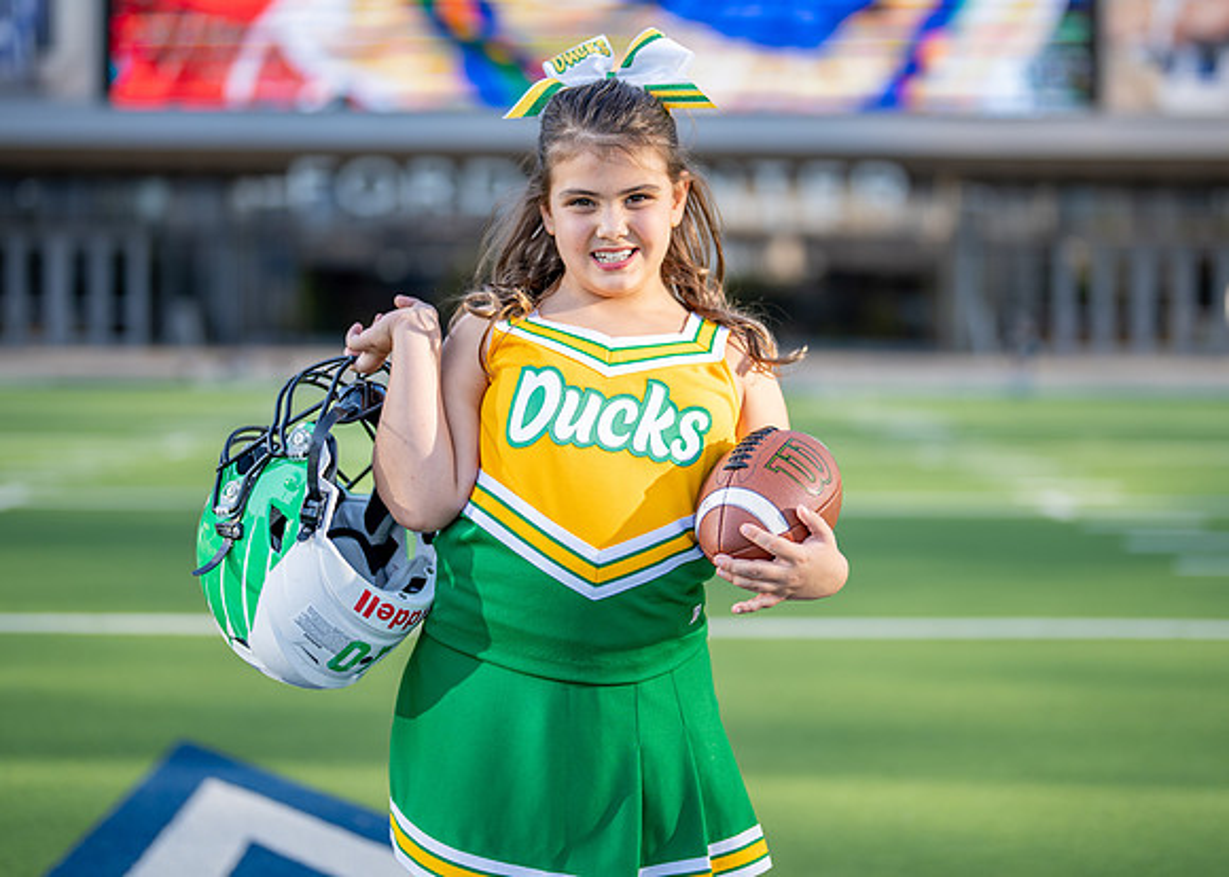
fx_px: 2179
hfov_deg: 31.5
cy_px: 378
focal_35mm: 62
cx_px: 632
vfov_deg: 22.7
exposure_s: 1/2500
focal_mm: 50
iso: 100
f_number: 1.2
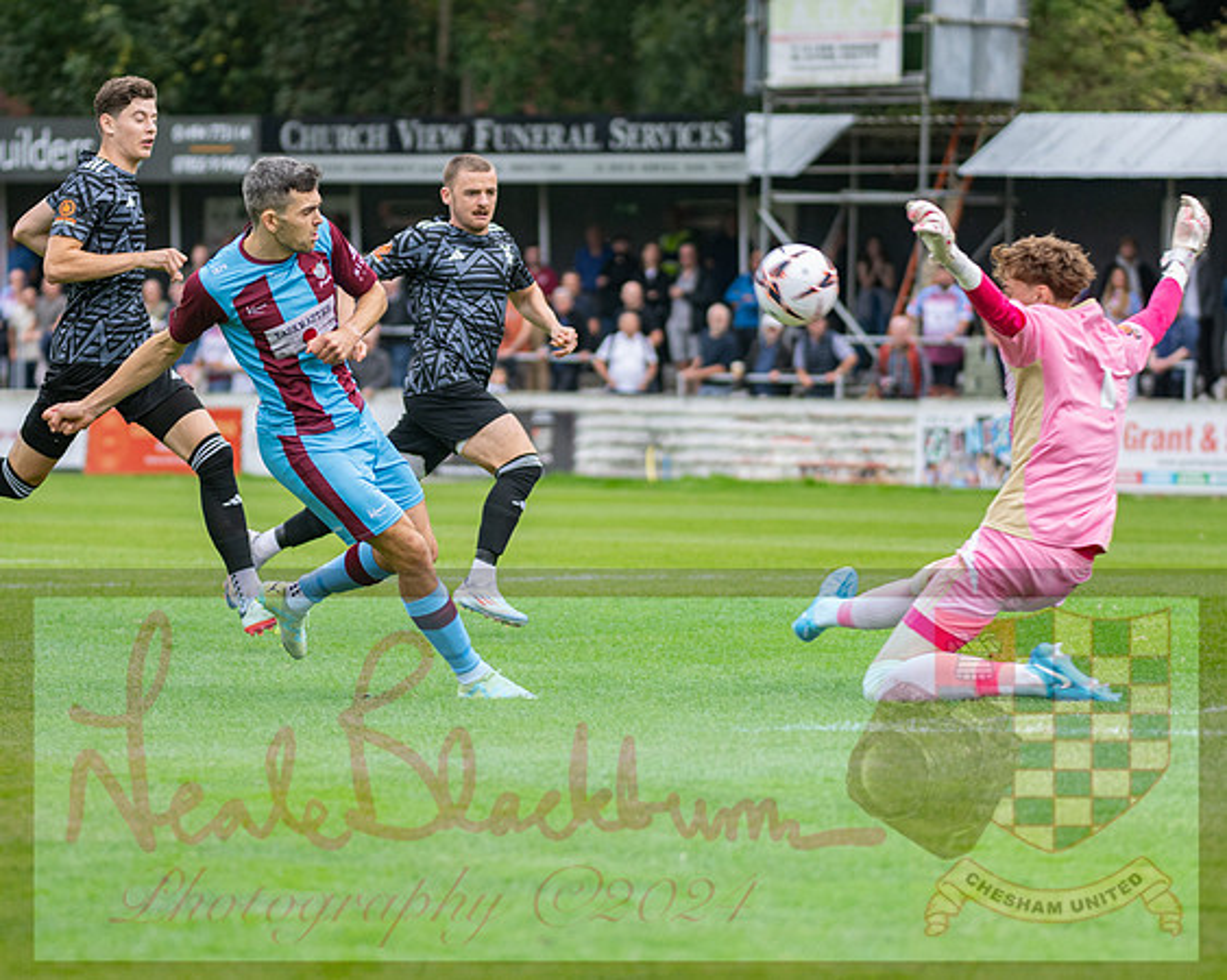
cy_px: 490
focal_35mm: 211
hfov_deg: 9.2
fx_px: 7649
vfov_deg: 7.3
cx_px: 583
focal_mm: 125
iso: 400
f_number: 2.8
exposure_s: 1/1000
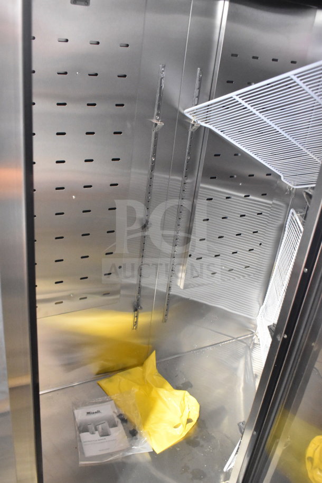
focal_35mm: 32
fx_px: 423
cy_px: 242
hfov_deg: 41.7
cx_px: 161
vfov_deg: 59.5
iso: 6400
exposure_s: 1/100
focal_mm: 21
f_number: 5
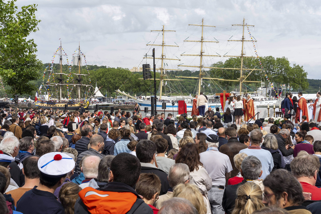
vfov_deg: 31.2
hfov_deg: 45.4
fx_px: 383
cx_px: 160
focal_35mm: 43
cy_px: 107
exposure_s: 1/160
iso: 125
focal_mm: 43
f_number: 11
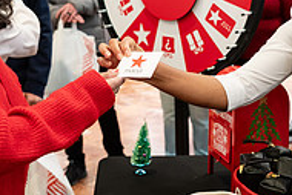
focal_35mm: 79
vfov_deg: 17.3
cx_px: 129
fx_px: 641
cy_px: 81
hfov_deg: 25.6
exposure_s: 1/160
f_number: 3.2
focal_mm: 24
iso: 1000
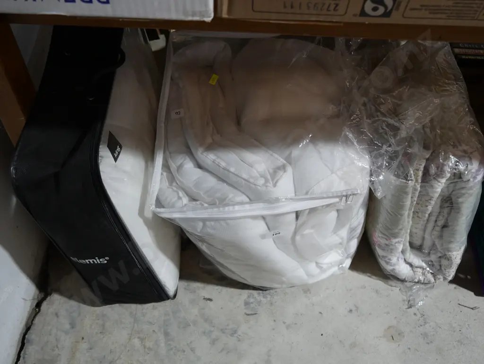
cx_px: 242
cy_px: 182
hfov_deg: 53.9
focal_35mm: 34
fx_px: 476
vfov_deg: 41.8
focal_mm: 17
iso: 640
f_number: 4
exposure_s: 1/60
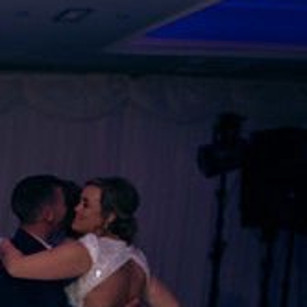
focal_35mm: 86
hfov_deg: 17.7
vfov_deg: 19.3
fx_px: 863
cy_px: 339
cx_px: -176
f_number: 3.5
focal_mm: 29
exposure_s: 1/160
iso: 800
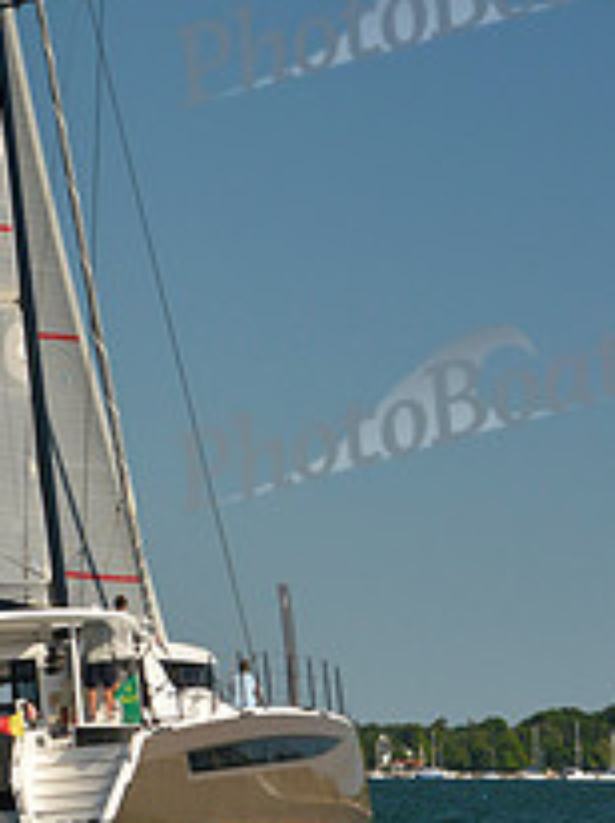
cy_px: -148
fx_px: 4510
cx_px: -30
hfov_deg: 7.8
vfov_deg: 10.3
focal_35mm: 190
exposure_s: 1/1250
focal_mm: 70
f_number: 6.3
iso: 400
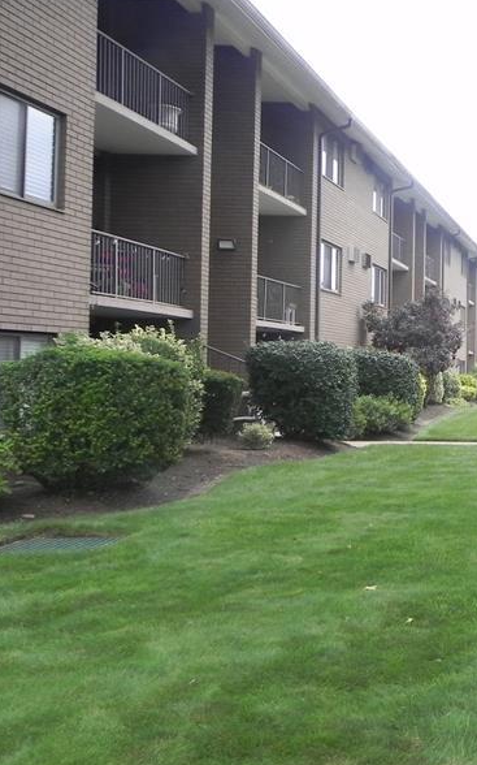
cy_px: 341
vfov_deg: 41.8
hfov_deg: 23.4
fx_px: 999
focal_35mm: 48
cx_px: 637
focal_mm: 4.6
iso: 160
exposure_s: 1/200
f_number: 5
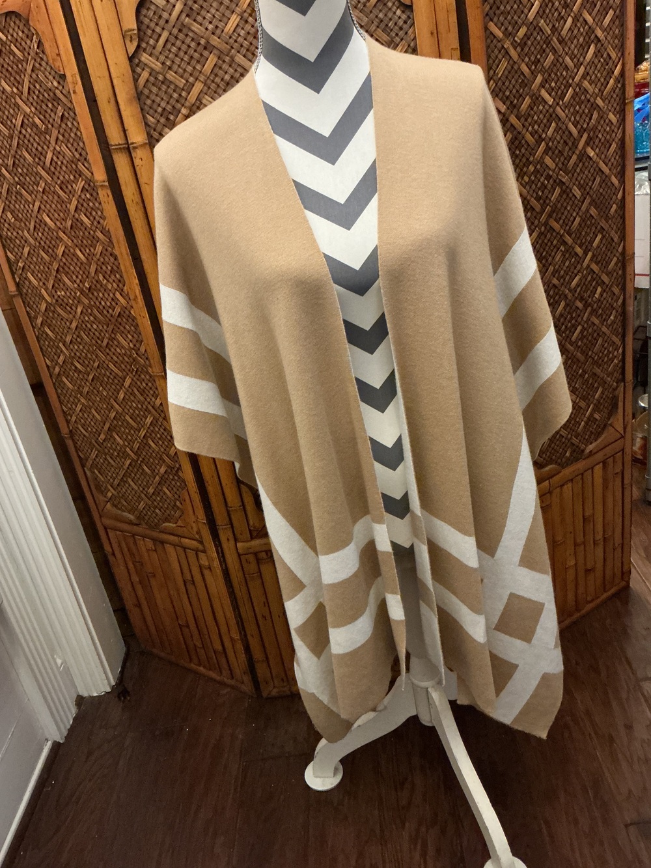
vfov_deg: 61.7
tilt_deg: -24.9
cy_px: 434
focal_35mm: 29
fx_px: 727
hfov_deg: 48.2
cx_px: 326
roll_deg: +11.2
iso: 500
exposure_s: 1/30
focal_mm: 3
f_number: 1.8
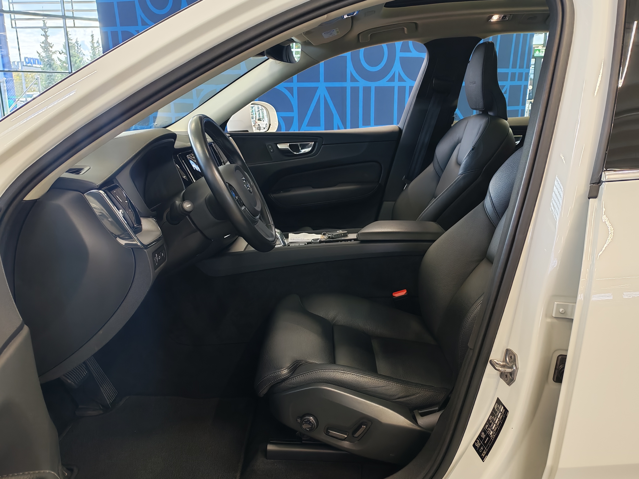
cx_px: 320
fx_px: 554
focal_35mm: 30
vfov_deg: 46.8
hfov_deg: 60.0
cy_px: 240
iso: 250
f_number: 1.9
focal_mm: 6.12
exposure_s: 1/100
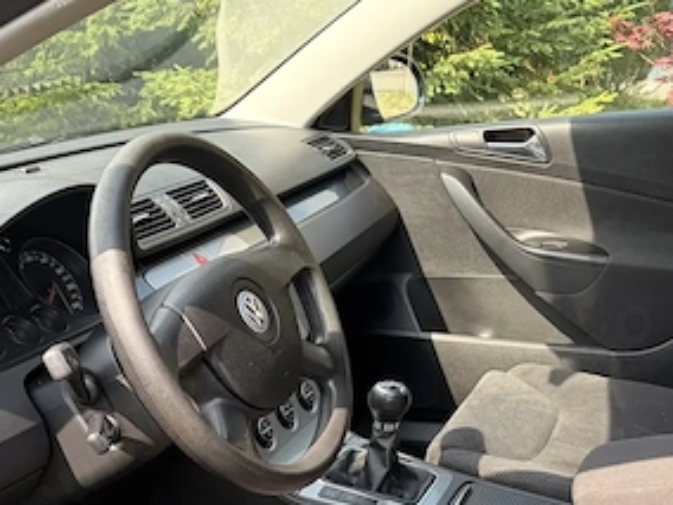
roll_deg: +6.6
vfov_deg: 25.8
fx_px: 1069
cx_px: 334
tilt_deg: -20.4
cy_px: 441
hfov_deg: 34.9
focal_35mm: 55
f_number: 1.6
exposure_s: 1/325
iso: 50
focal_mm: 5.96
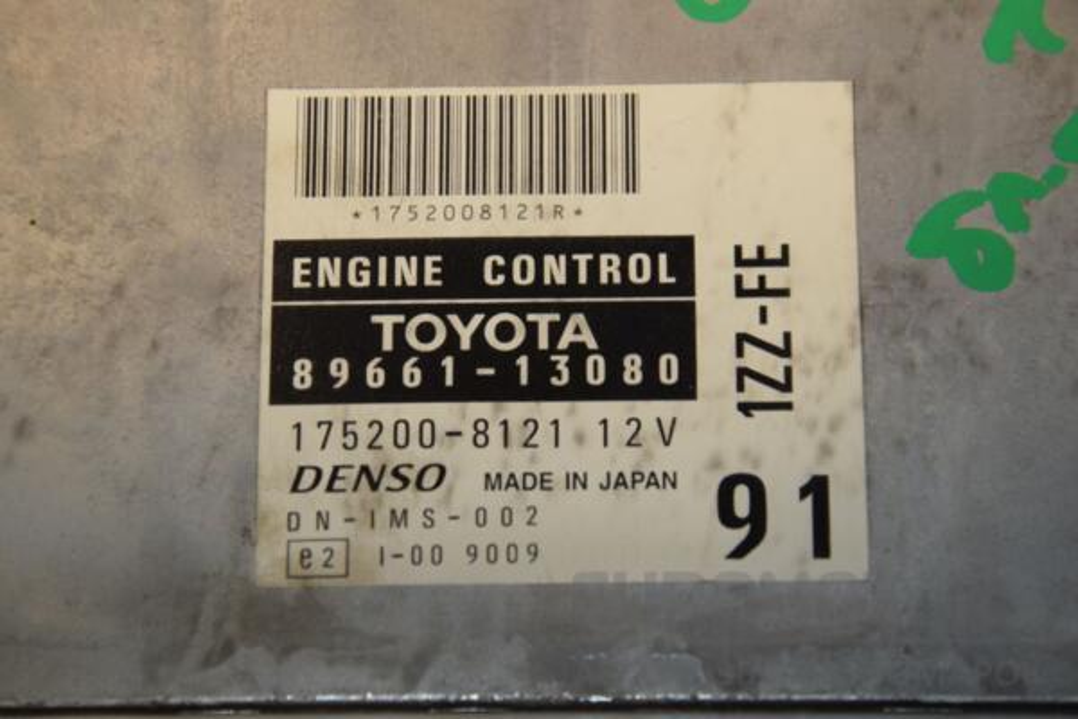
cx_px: 539
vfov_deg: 9.3
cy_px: 360
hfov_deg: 14.0
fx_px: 4401
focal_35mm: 147
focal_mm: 98
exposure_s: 1/200
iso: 800
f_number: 10
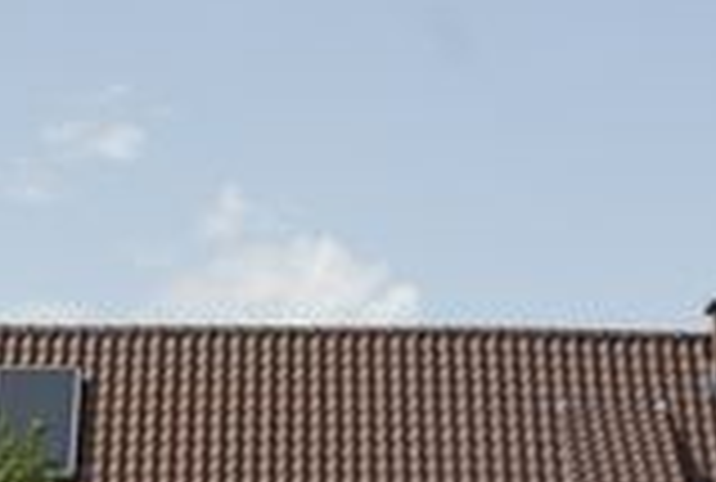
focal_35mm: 164
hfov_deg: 12.5
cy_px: 523
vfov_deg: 8.4
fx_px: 3269
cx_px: 225
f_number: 9
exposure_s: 1/320
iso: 200
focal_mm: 29
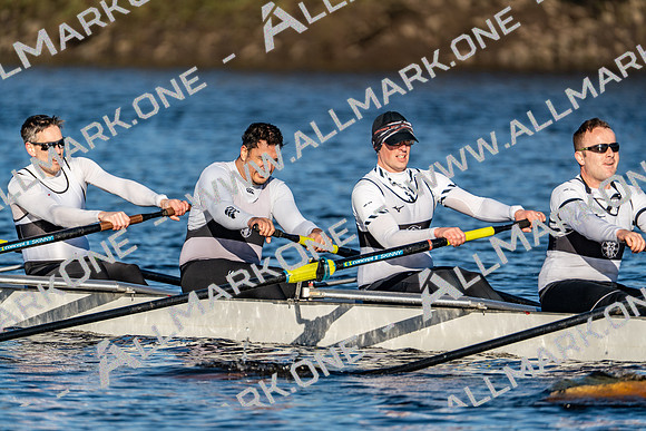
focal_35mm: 600
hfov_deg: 3.4
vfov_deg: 2.3
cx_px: 323
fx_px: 10769
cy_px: 216
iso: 320
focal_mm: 600
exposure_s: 1/2000
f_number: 6.3
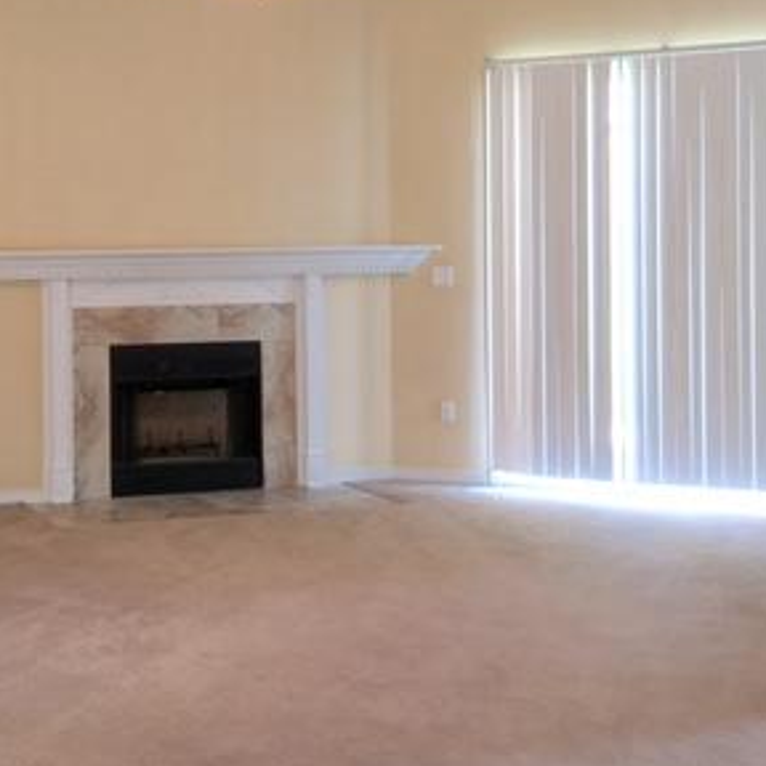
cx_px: 59
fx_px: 1427
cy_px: 266
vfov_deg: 29.9
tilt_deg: -0.1
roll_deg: +0.4
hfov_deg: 28.7
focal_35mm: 57
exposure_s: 1/30
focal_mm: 4.15
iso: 32
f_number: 2.2
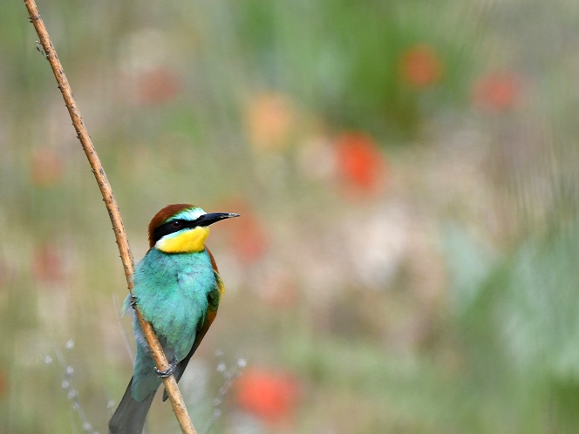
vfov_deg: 1.3
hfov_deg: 1.8
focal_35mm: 1112
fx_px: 18600
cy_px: 226
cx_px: 283
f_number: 5.6
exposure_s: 1/500
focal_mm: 500
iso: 125
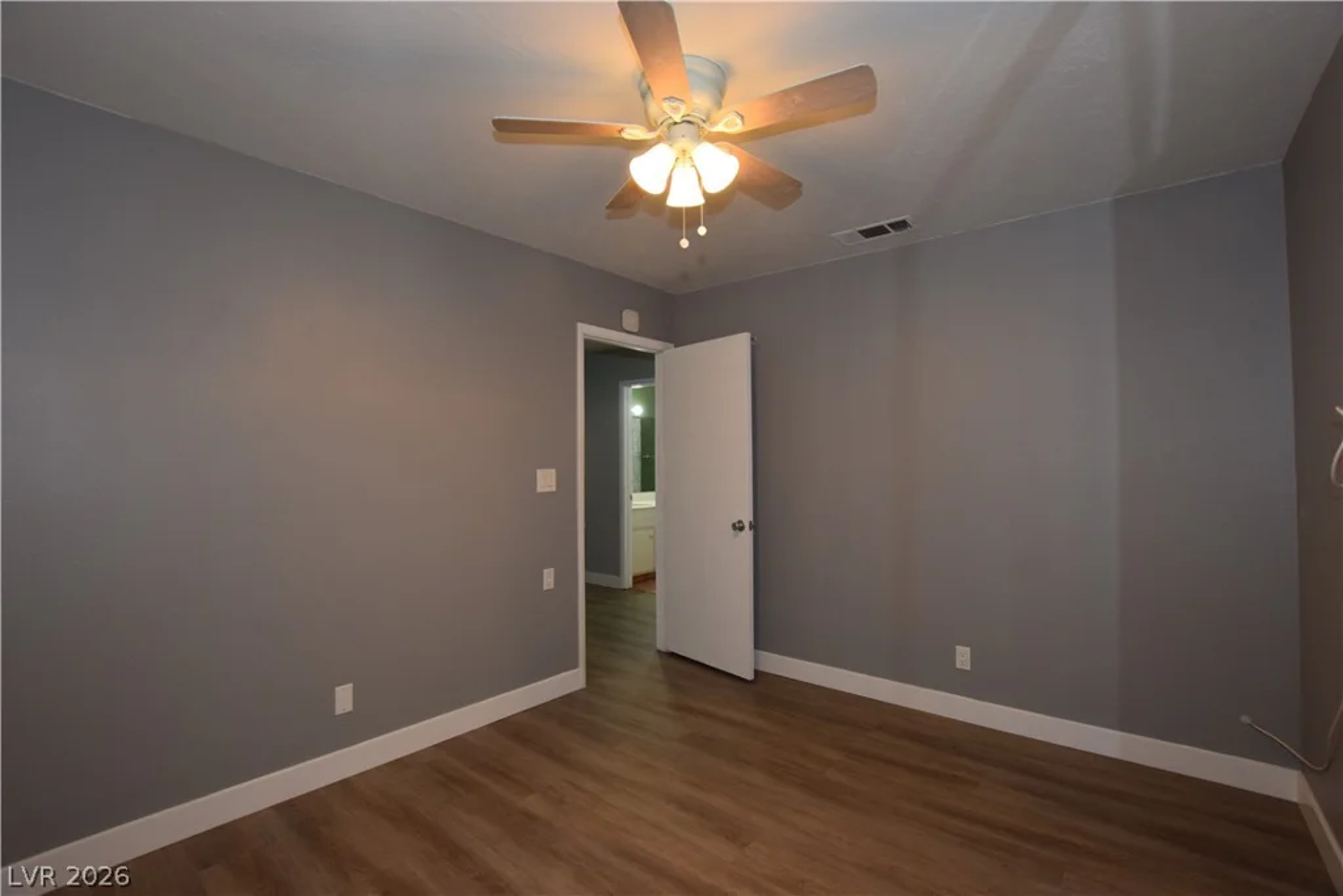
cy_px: 448
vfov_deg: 77.3
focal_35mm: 15
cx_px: 672
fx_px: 560
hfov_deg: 100.4
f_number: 5
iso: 800
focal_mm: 10
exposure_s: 1/100
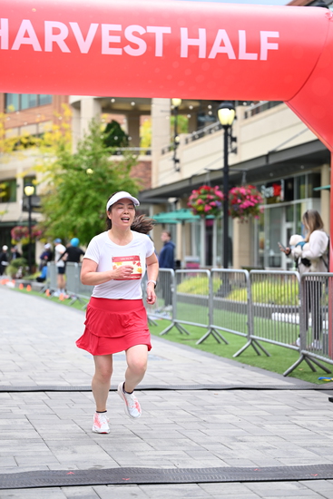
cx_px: 166
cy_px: 250
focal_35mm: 80
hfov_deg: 17.1
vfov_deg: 25.4
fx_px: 1109
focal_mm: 80
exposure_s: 1/2000
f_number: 2.8
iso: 640
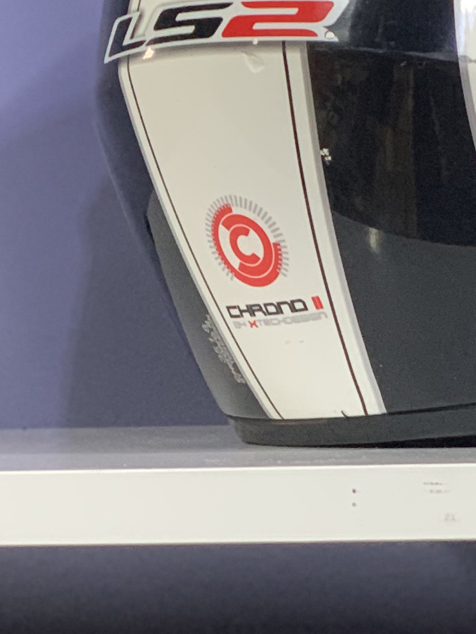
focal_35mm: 184
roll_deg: +0.8
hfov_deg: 8.0
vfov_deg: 10.4
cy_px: -336
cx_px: 543
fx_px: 3372
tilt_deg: +10.7
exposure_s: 1/60
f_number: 2.4
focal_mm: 6
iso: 160
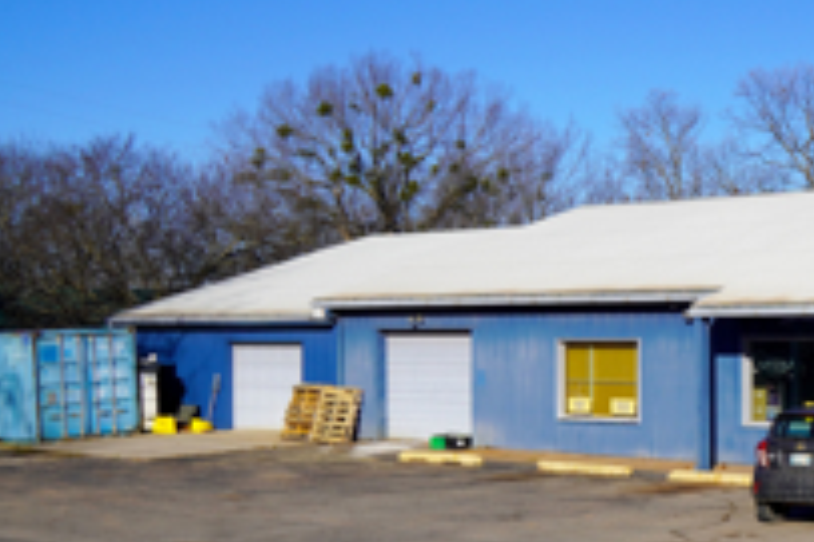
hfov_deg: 29.7
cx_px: 818
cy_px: 329
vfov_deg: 21.5
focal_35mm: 63
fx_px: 1426
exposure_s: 1/250
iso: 100
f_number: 10
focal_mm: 19
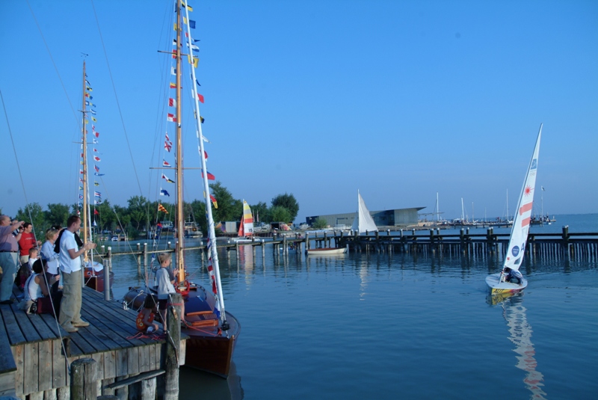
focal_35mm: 27
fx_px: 449
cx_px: 299
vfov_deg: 48.0
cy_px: 200
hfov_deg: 67.3
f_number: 5.6
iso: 100
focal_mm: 18
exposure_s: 1/500
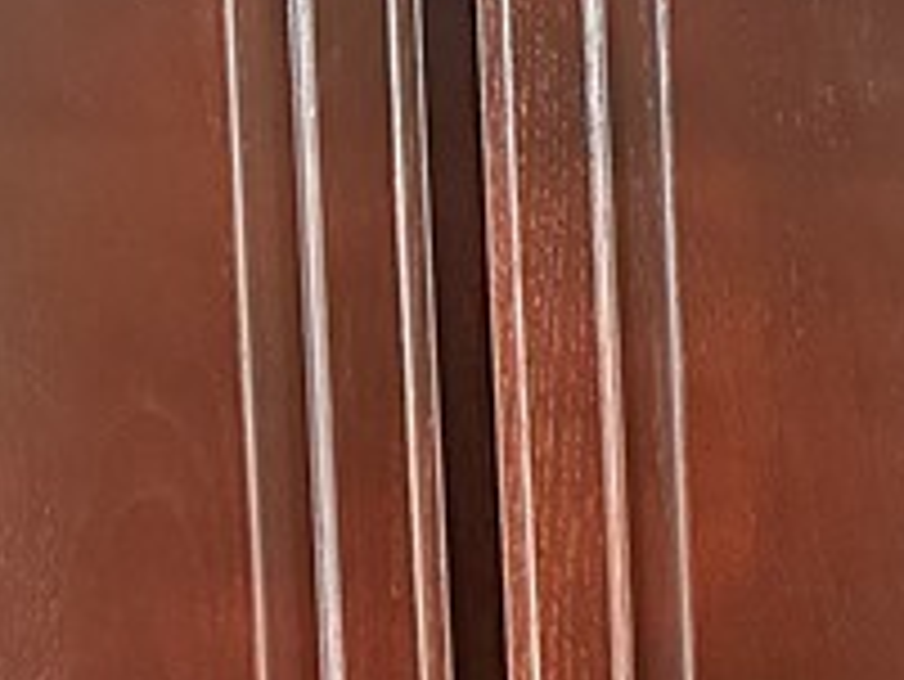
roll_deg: +0.9
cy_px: 1018
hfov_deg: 14.8
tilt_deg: -5.4
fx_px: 3188
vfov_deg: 11.6
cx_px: 1430
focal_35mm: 122
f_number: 1.78
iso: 640
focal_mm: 6.86
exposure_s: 1/60
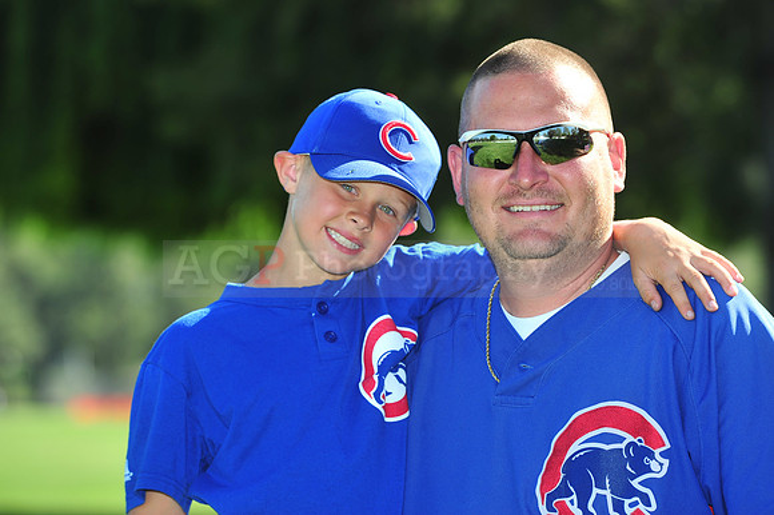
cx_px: 387
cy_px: 258
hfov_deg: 10.3
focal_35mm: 200
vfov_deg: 6.9
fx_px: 4297
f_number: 7.1
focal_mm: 200
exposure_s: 1/320
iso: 200
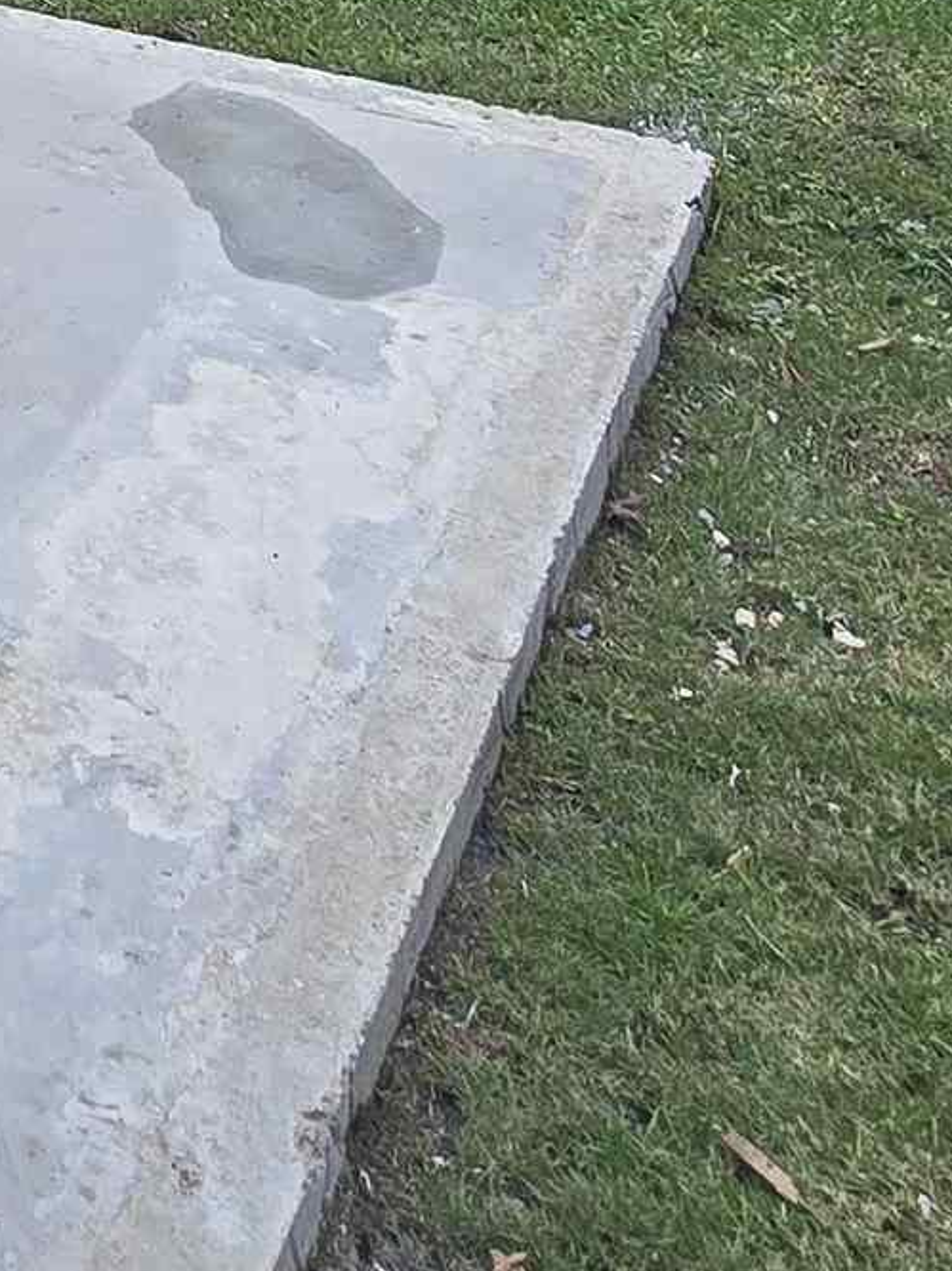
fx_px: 2202
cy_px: -637
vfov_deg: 24.8
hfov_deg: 20.0
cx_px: -591
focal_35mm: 60
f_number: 2.2
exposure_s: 1/719
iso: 80
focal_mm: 2.2
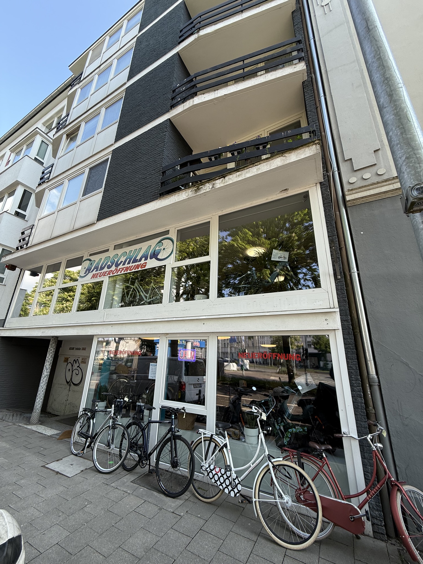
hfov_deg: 85.7
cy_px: 282
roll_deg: -2.1
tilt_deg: +18.4
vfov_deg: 102.1
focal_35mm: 14
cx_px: 212
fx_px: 228
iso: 50
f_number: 2.2
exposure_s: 1/234
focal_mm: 2.22
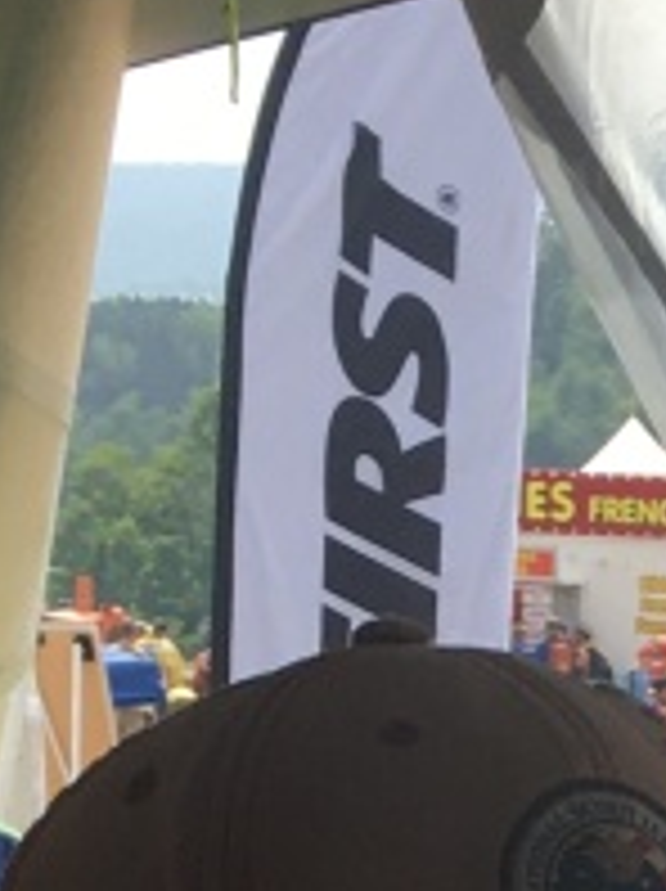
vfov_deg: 8.7
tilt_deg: -20.3
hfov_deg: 7.3
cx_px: 994
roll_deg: -2.5
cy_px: 2356
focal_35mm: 200
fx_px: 5142
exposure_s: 1/739
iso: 25
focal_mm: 4.15
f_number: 2.2
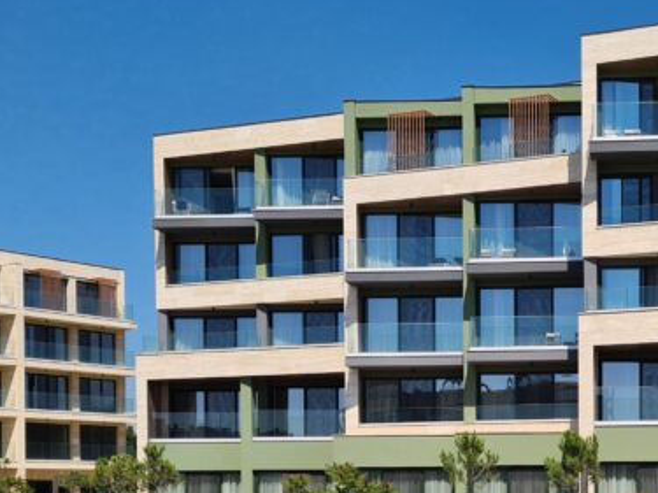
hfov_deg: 26.7
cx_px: 561
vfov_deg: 19.8
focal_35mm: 71
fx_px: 1349
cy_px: 540
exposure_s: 1/3816
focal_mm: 5.4
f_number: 1.8
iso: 50
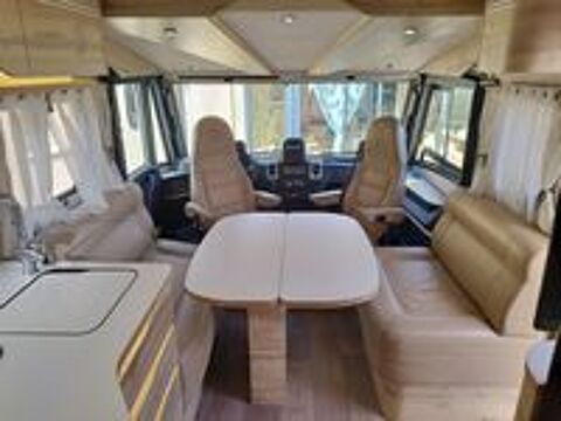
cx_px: 280
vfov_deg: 56.8
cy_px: 210
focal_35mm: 24
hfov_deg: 71.6
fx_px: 389
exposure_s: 1/100
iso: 100
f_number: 1.89
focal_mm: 5.89
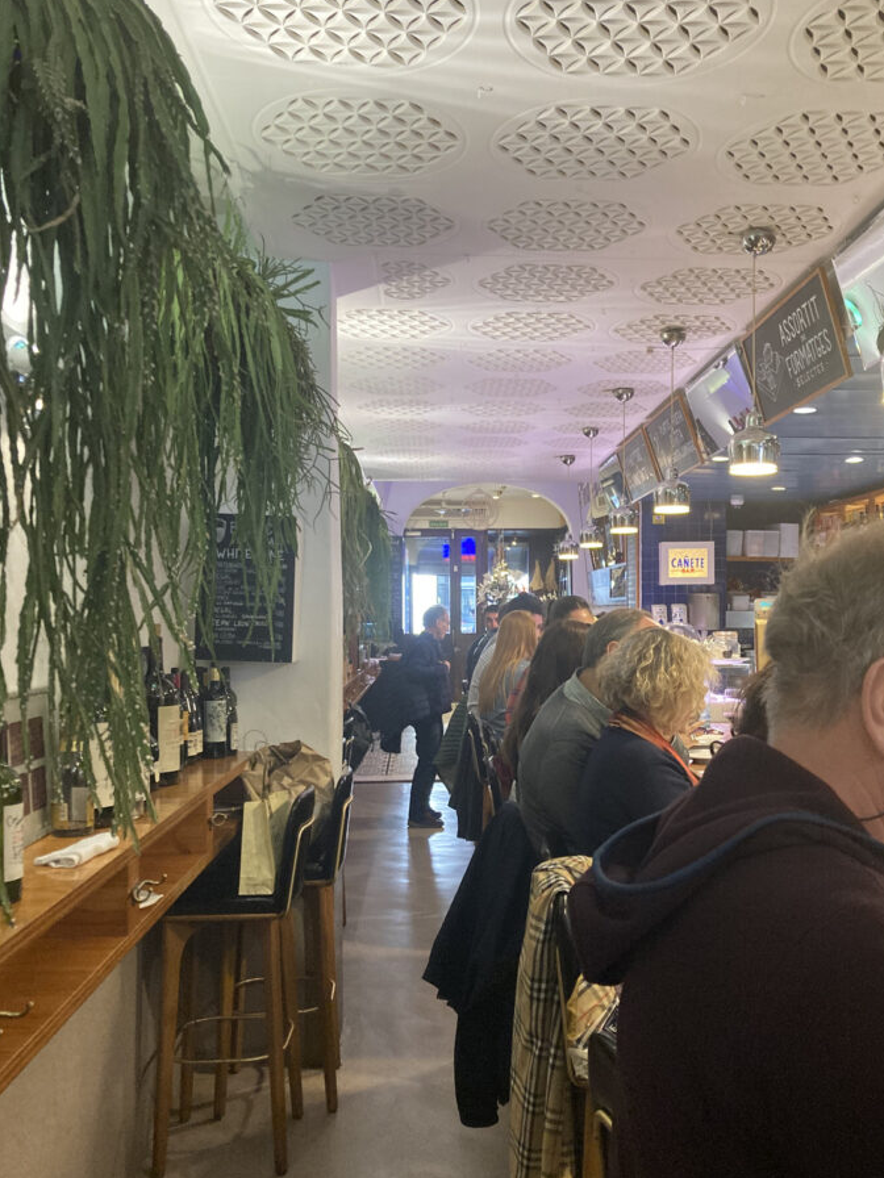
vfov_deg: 56.7
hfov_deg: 44.1
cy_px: 646
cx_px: 483
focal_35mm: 32
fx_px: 1090
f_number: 1.8
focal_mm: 3.99
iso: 250
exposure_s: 1/50
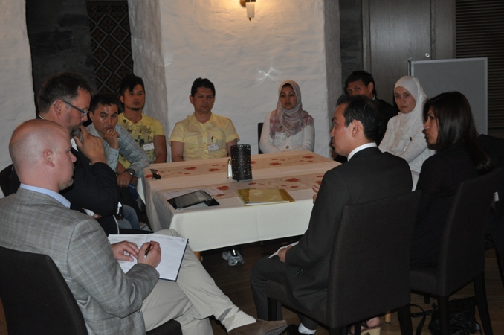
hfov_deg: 41.2
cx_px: 252
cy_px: 168
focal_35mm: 48
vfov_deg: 28.0
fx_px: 671
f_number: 4.8
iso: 800
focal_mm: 32
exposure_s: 1/60
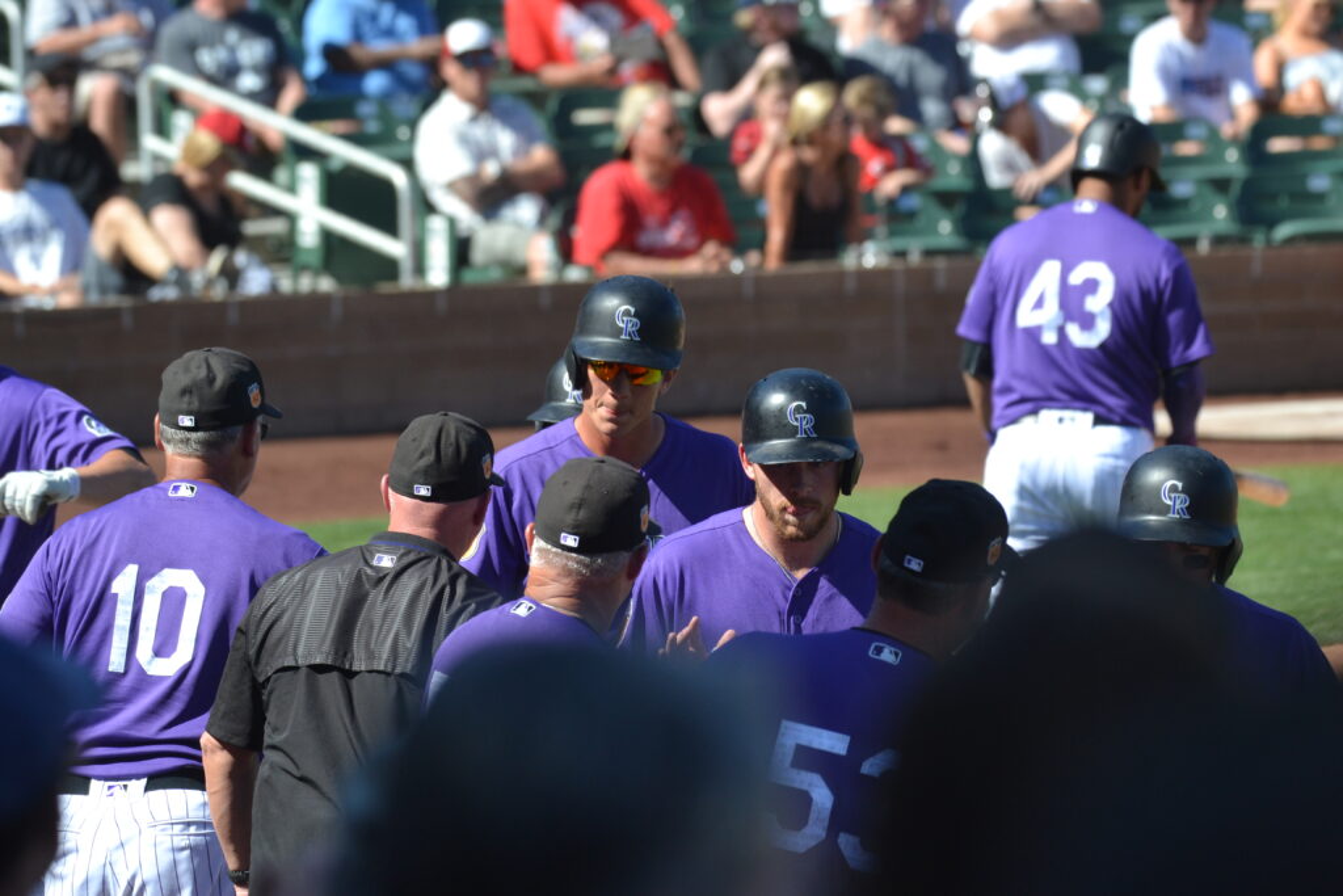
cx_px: 672
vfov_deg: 3.4
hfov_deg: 5.1
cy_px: 448
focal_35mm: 405
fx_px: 15110
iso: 400
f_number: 5.6
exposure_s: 1/1000
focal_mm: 270
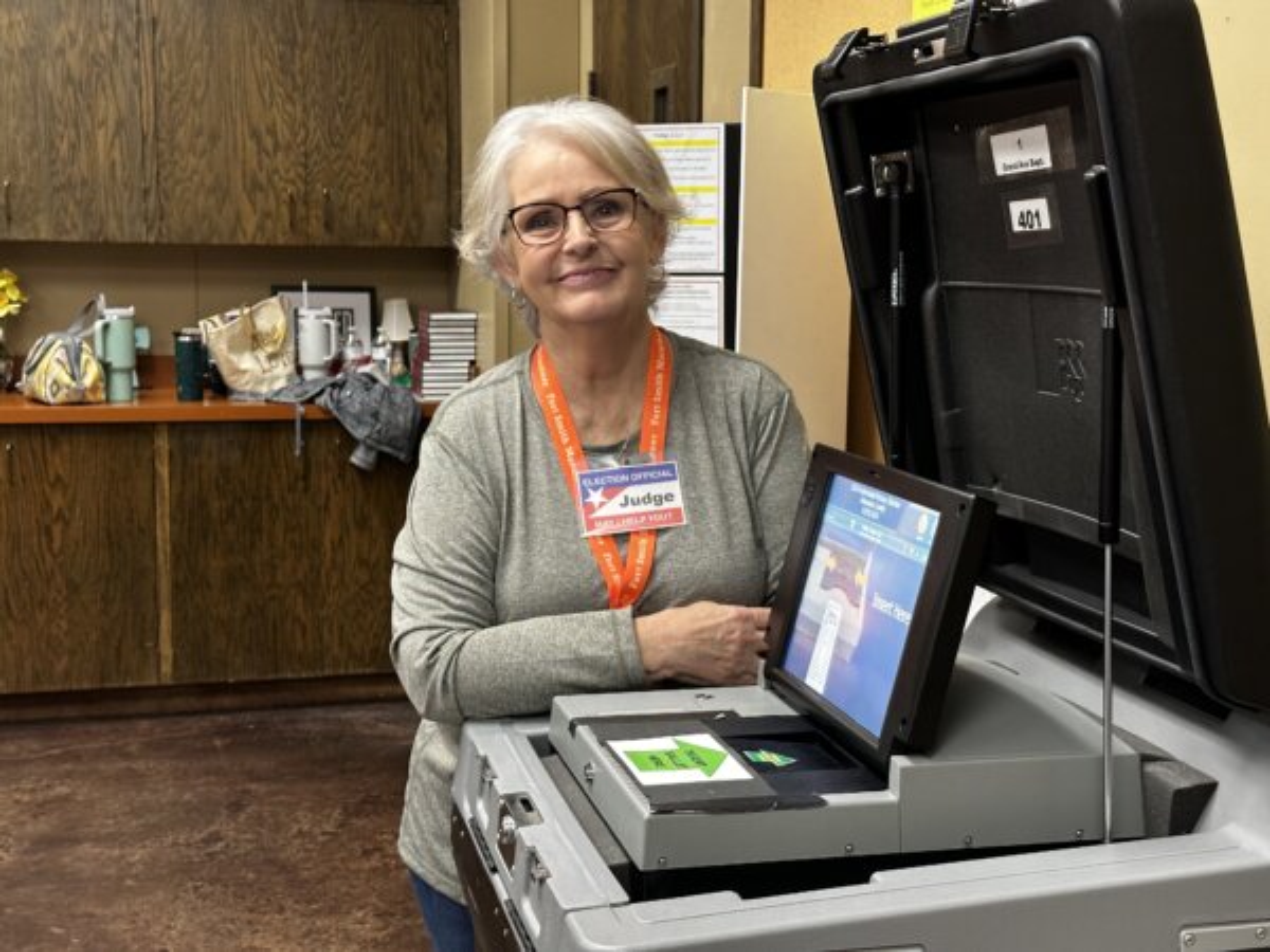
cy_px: 476
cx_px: 635
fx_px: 1761
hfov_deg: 39.7
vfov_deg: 30.3
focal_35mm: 48
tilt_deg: -8.3
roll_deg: -0.1
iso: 250
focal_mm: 6.86
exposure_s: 1/40
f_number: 1.78
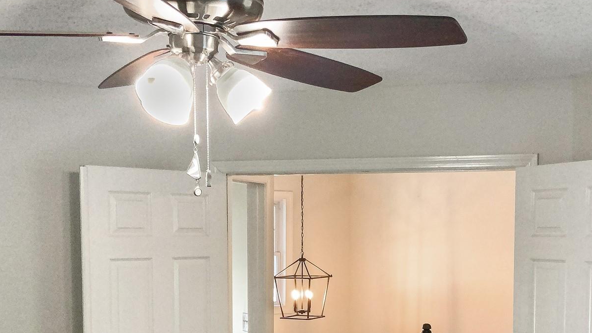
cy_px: 293
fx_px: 848
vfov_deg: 21.8
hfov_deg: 38.4
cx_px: 353
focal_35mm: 54
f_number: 1.8
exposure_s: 1/60
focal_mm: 3
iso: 100
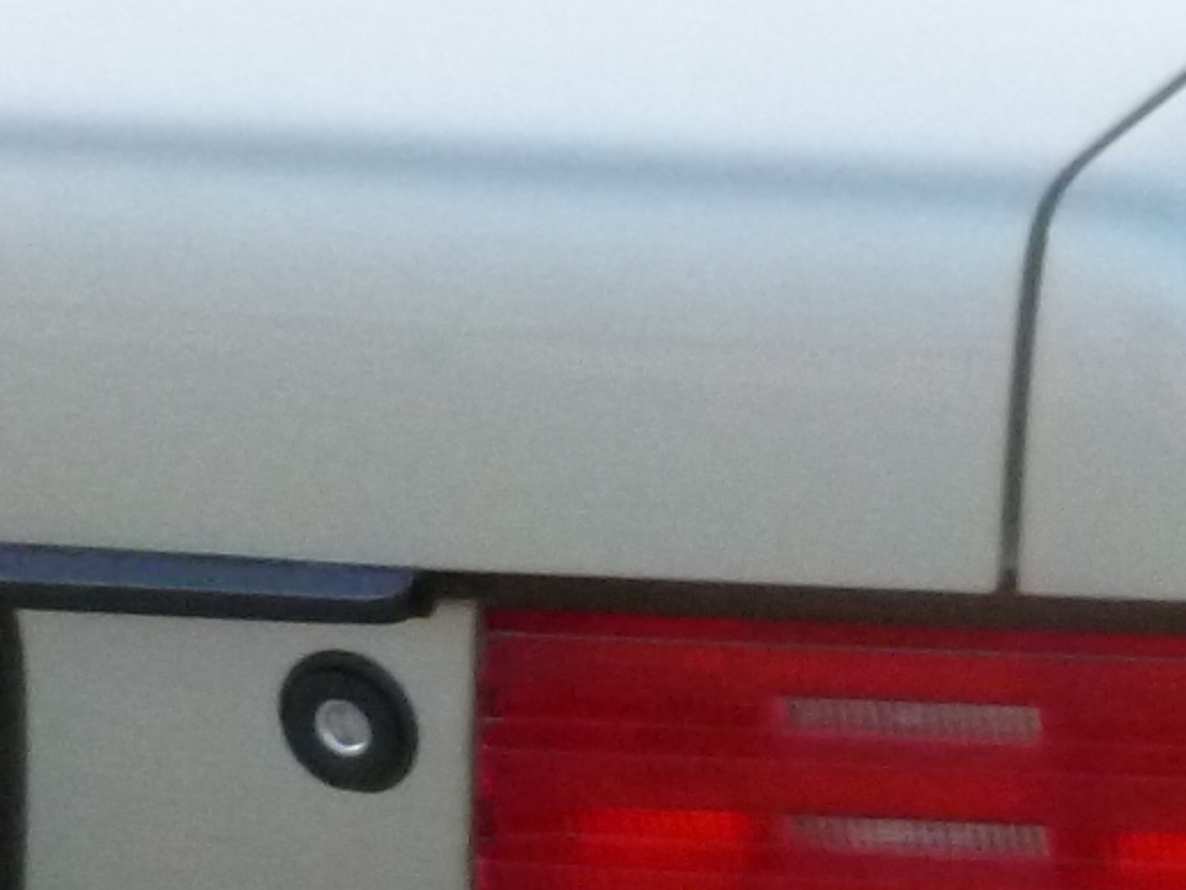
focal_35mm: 139
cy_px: 653
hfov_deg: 13.1
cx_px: 1997
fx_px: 4762
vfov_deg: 10.7
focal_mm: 5
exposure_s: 1/30
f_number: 3.3
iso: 400
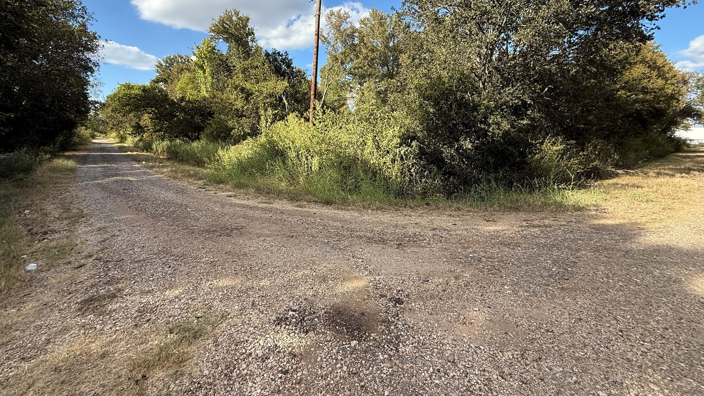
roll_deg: -0.3
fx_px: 317
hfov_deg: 95.9
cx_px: 336
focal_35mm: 17
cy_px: 138
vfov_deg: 62.6
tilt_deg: +0.0
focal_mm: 2.22
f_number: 2.2
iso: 64
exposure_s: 1/985
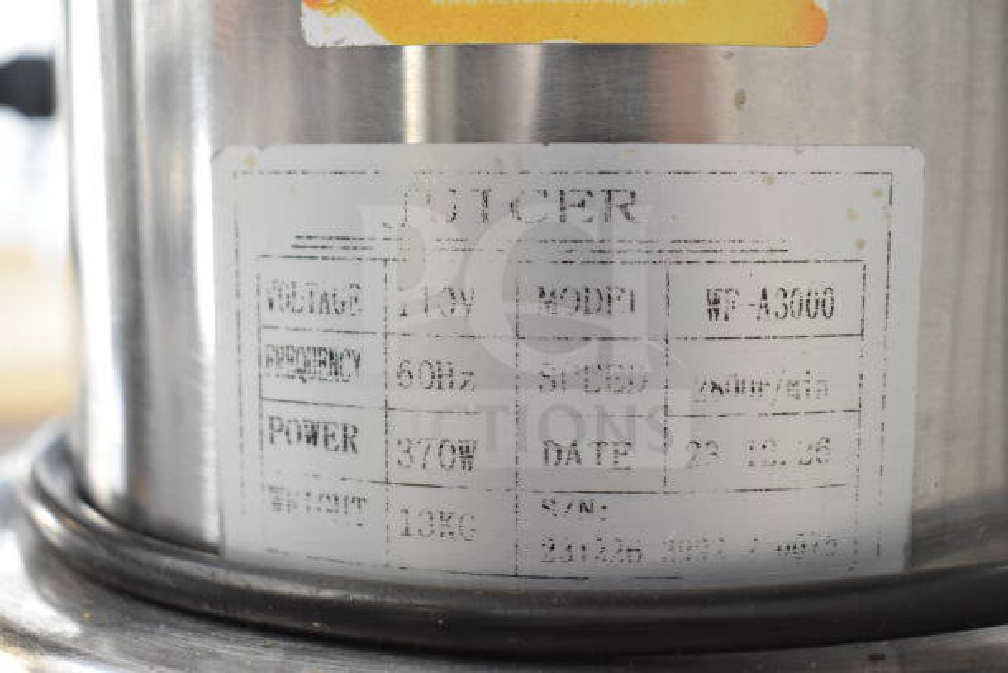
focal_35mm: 51
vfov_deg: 26.5
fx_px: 1428
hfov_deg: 38.9
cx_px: 504
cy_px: 336
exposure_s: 1/60
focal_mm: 34
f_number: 4.5
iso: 1600
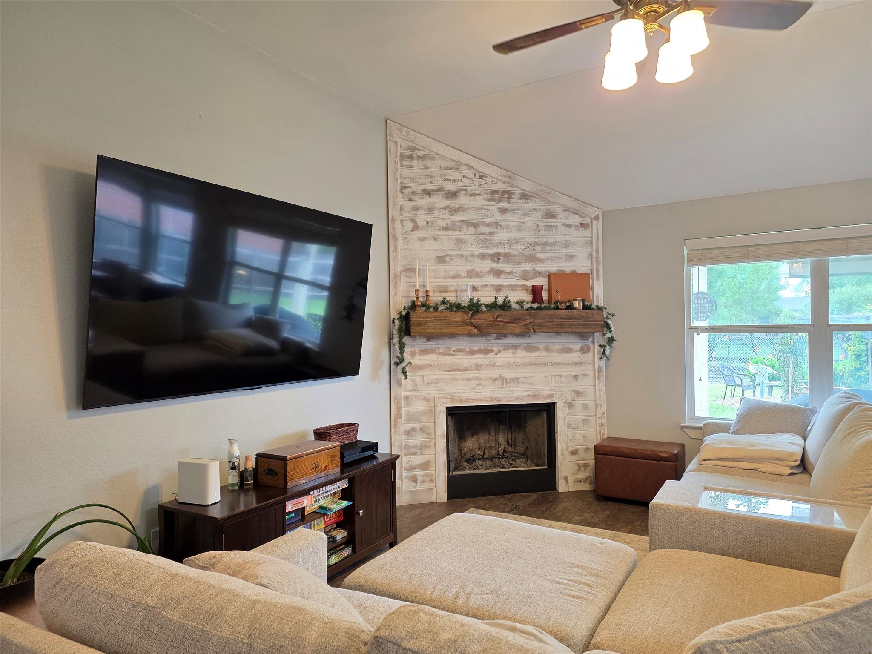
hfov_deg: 73.9
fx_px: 579
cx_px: 436
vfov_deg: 58.9
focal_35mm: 23
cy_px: 327
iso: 250
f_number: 1.7
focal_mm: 6.25
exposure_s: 1/120
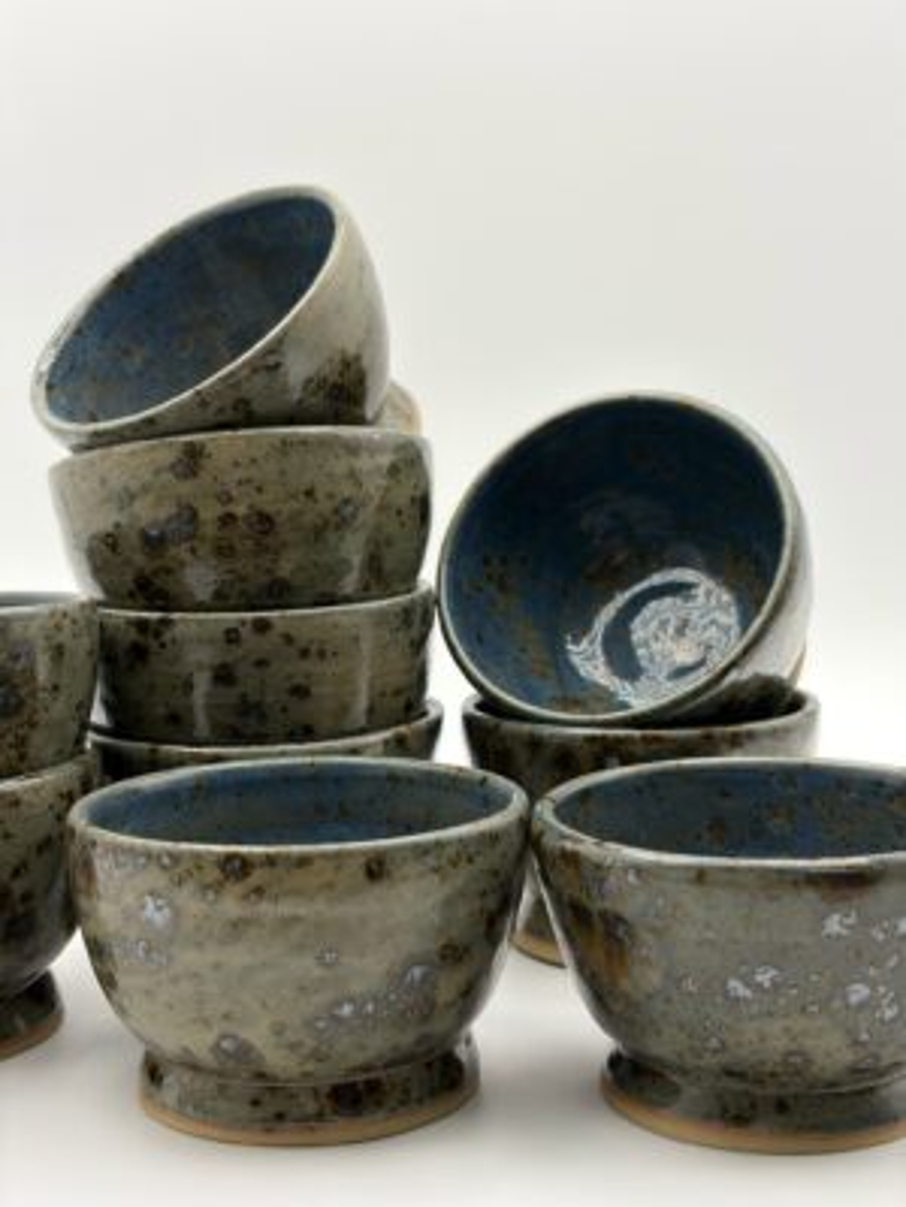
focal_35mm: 52
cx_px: 453
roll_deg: +0.5
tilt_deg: -6.3
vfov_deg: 36.8
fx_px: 1815
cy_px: 604
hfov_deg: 28.0
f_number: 1.6
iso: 32
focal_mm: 5.96
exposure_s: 1/709
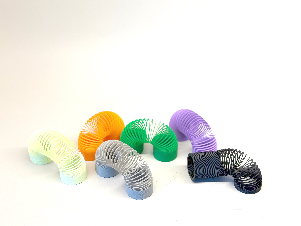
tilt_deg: -34.4
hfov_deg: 39.7
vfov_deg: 30.3
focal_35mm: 48
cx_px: 150
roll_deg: -0.3
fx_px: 417
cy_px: 113
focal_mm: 6.76
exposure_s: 1/110
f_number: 1.78
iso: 100
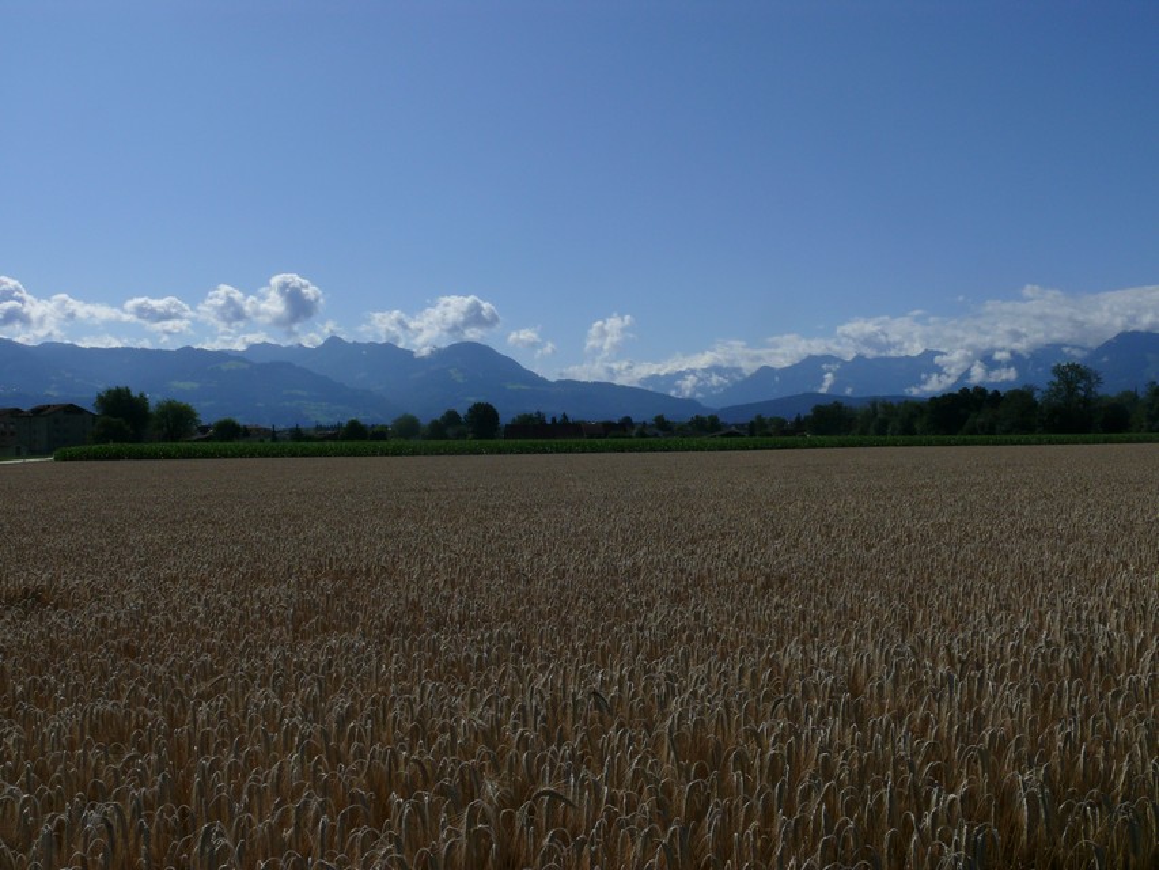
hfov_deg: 52.6
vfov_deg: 40.7
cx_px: 580
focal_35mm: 35
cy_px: 435
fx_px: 1172
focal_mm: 7.4
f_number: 9
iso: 100
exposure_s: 1/800
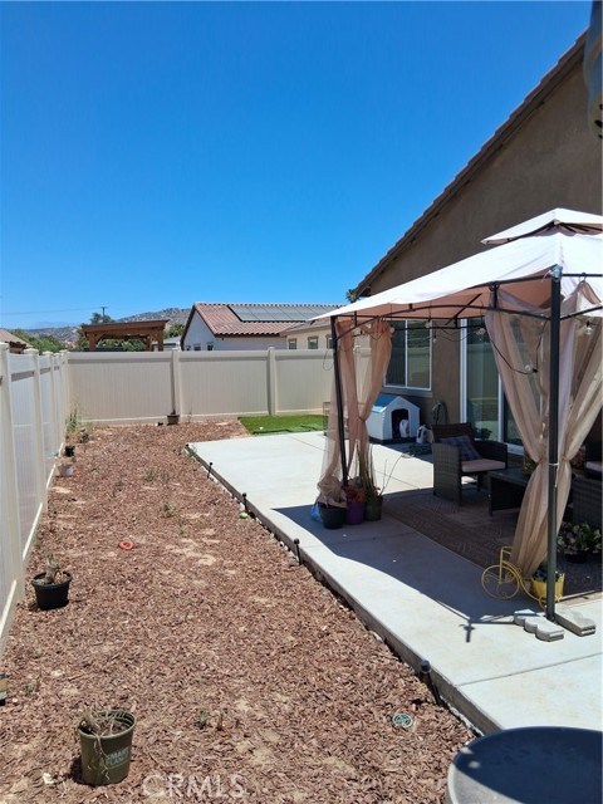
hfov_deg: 53.1
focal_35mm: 26
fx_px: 604
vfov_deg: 67.3
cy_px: 402
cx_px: 302
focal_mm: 3.98
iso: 25
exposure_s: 1/725
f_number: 1.8
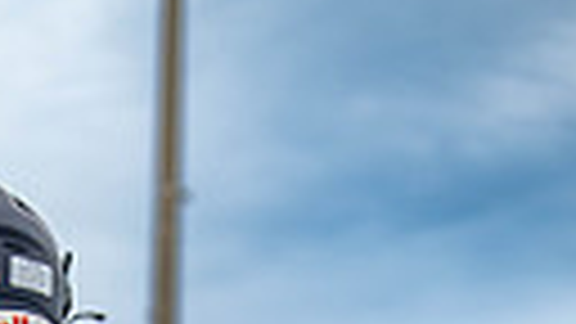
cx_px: 0
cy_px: 886
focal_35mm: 257
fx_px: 3925
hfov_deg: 8.3
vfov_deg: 4.6
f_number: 2.8
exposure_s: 1/1000
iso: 64
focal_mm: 70
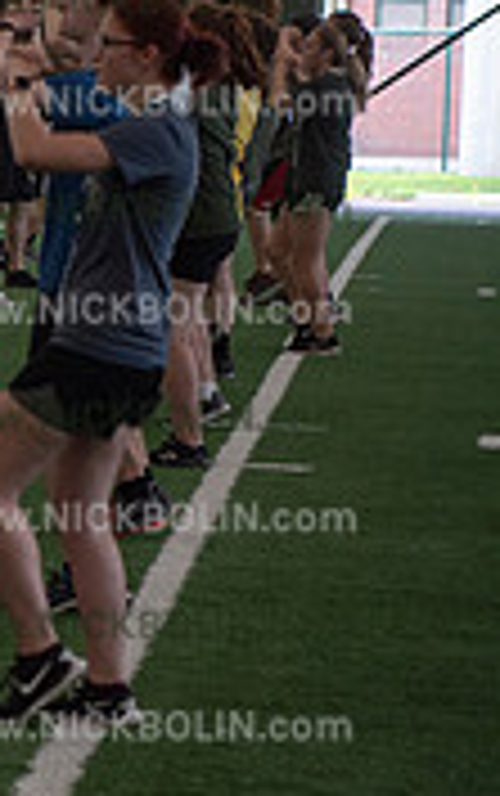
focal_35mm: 234
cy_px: 313
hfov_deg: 5.4
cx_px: -703
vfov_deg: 9.0
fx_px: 5089
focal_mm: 70
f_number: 3.2
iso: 640
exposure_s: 1/320
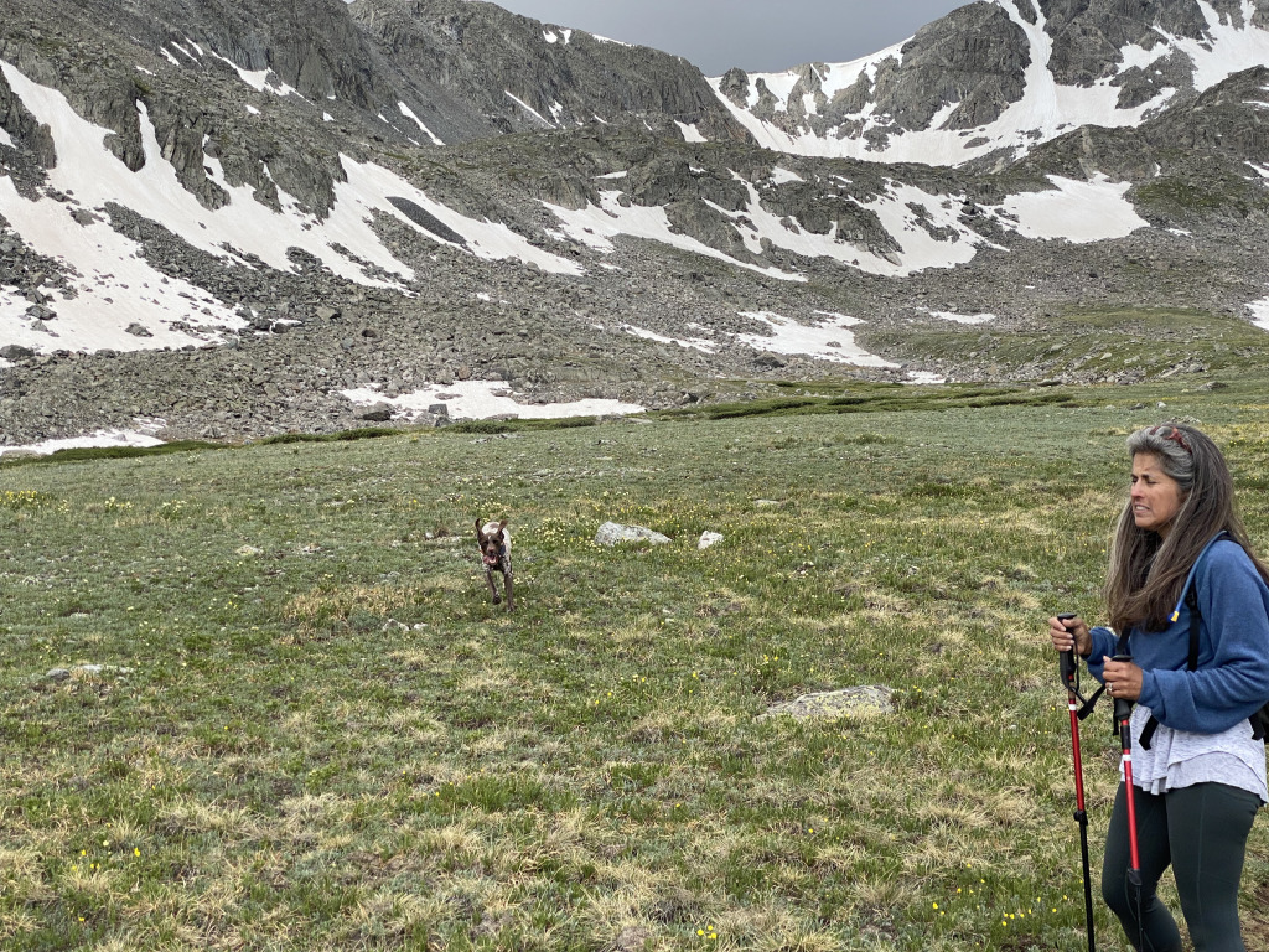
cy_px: 476
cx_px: 634
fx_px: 1906
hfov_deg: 36.8
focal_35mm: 52
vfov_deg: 28.0
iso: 20
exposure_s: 1/978
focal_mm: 6
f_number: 2
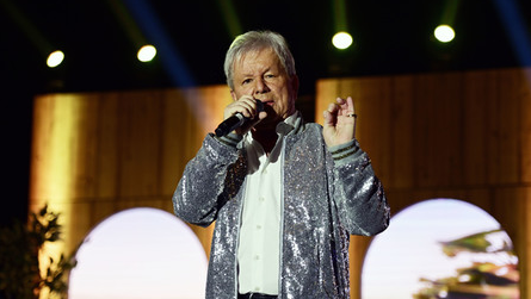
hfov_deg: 20.2
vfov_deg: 11.4
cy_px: 173
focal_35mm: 106
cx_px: 268
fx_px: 1493
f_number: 2.8
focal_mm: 100
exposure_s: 1/200
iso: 900
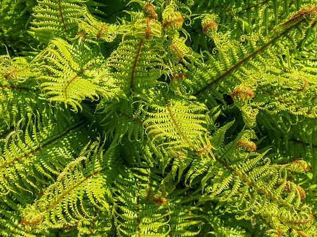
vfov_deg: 29.3
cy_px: 129
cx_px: 185
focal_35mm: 50
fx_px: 454
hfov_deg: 38.4
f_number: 4
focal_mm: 16
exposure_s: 1/1250
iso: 200
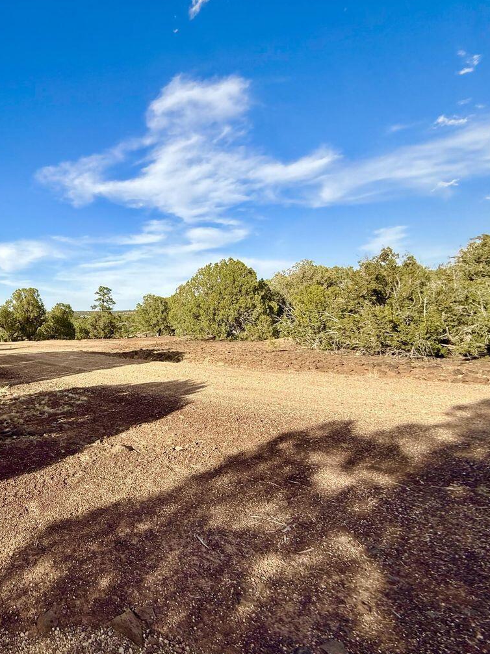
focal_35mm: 19
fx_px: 359
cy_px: 330
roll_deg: +0.3
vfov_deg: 84.7
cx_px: 63
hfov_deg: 60.0
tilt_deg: -1.7
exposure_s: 1/1698
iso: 50
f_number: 2.2
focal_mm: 2.22
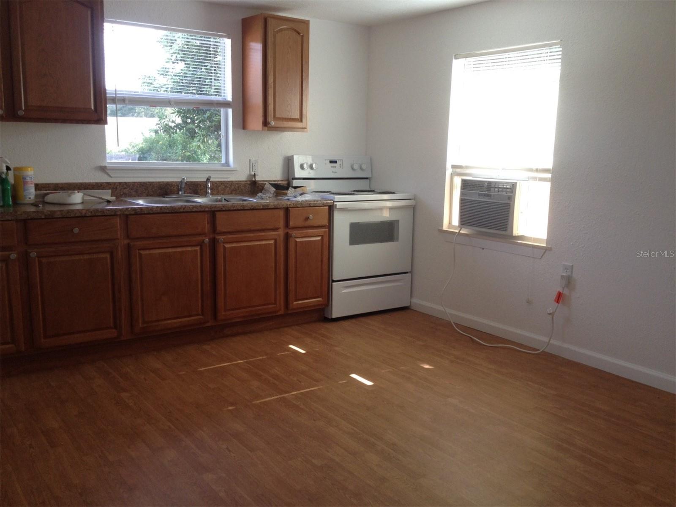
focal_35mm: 35
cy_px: 254
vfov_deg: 40.7
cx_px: 338
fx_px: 683
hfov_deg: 52.6
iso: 80
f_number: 2.4
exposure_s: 1/120
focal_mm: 4.28
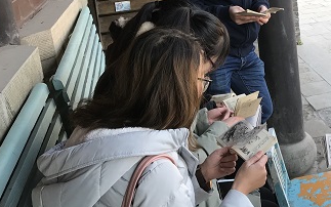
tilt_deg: -14.1
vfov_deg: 22.9
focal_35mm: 55
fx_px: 496
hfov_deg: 34.9
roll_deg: +4.2
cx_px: 294
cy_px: 16
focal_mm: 3.99
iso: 20
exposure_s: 1/103
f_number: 1.8
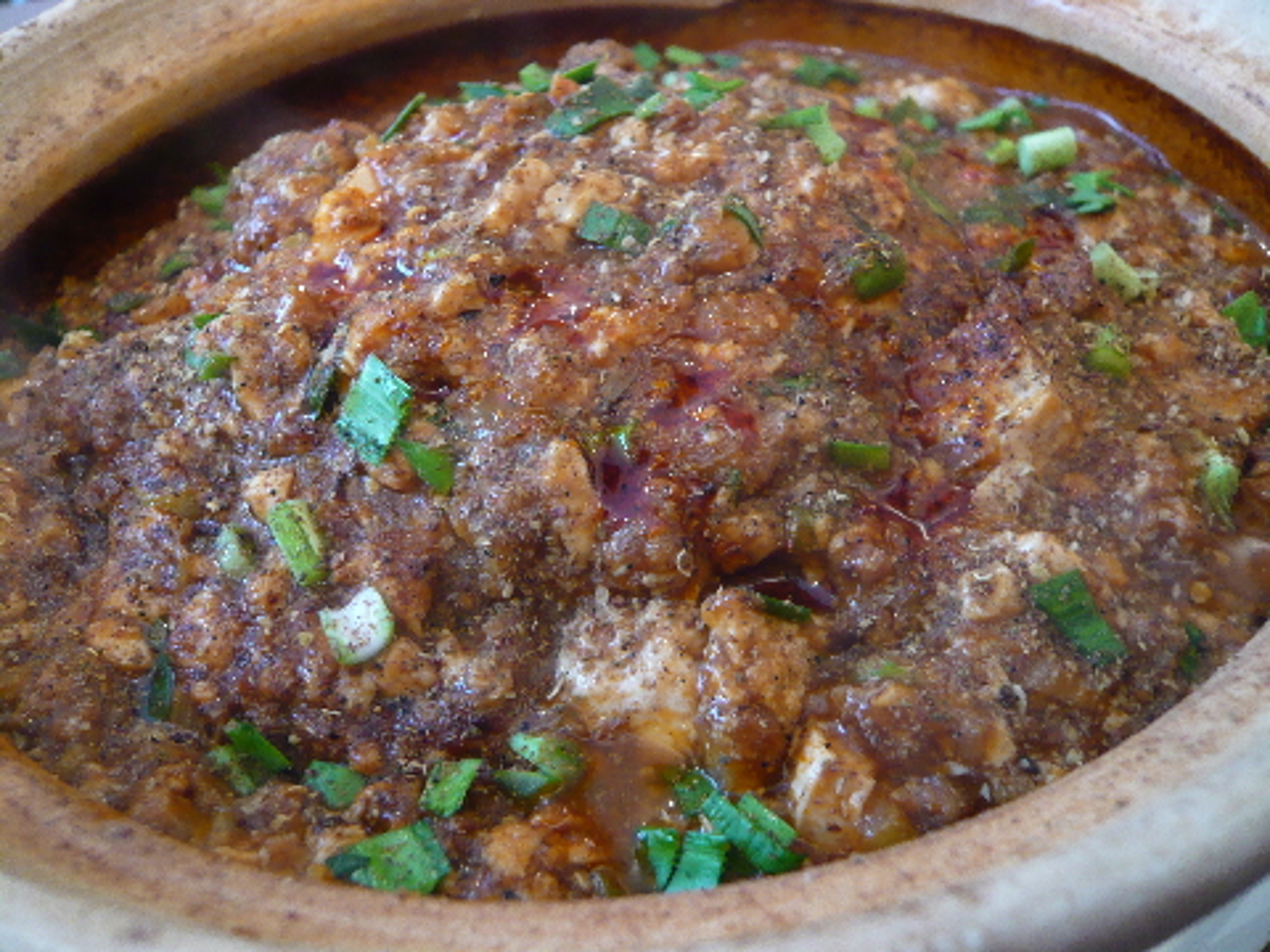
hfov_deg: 63.4
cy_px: 476
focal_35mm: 28
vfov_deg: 49.7
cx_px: 635
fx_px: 1027
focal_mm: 4.6
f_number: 2.8
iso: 200
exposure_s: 1/8
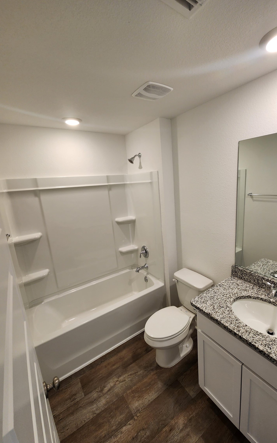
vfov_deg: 105.3
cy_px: 223
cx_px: 159
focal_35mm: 14
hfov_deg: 78.1
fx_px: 169
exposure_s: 1/60
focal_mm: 2.2
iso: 100
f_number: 2.2
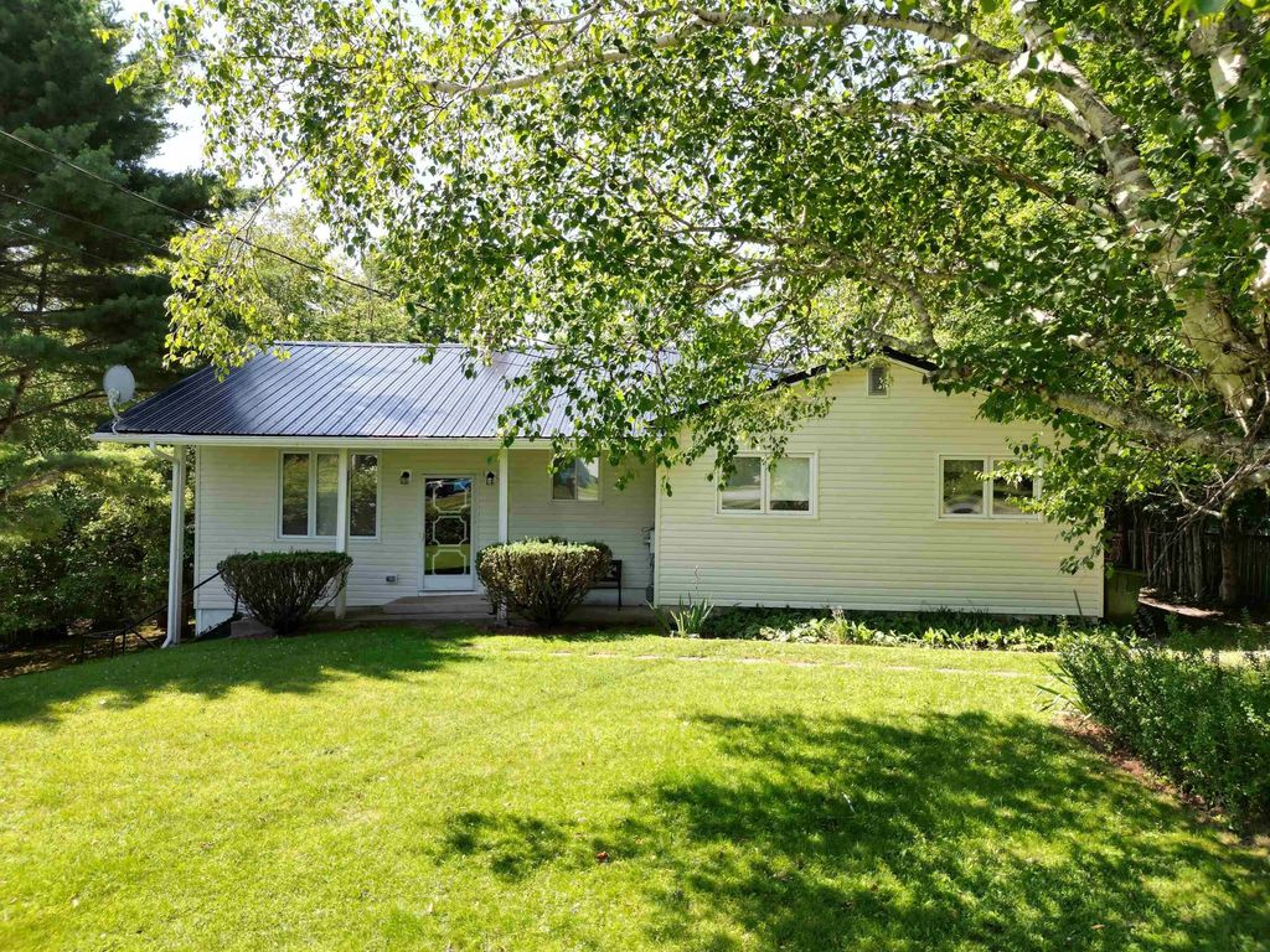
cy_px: 476
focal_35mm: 24
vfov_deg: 56.8
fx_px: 881
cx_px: 635
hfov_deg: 71.6
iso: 100
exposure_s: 1/800
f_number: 1.7
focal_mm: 6.72
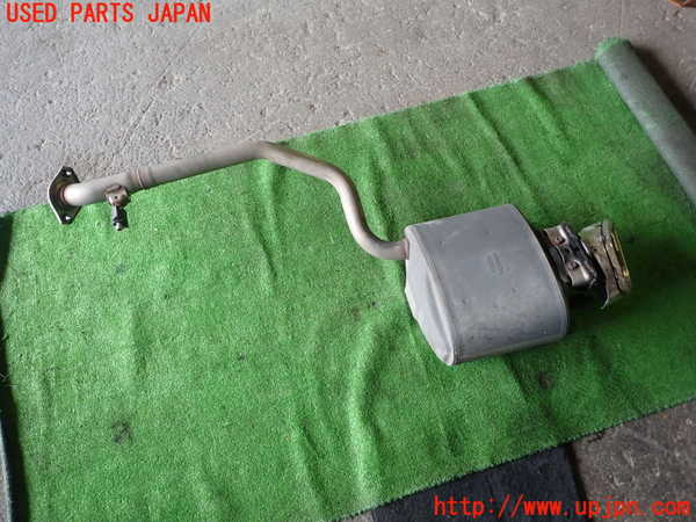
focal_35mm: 25
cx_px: 348
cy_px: 261
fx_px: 503
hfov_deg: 69.4
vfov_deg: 54.9
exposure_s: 1/60
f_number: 2
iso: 200
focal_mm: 4.5
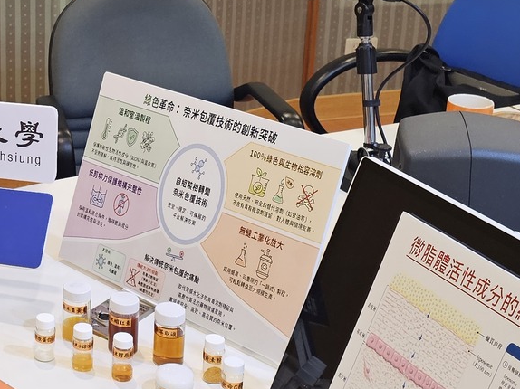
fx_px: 1156
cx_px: -90
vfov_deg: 19.0
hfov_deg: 23.4
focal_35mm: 77
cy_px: 102
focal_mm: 6.3
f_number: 1.7
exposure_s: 1/120
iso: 500
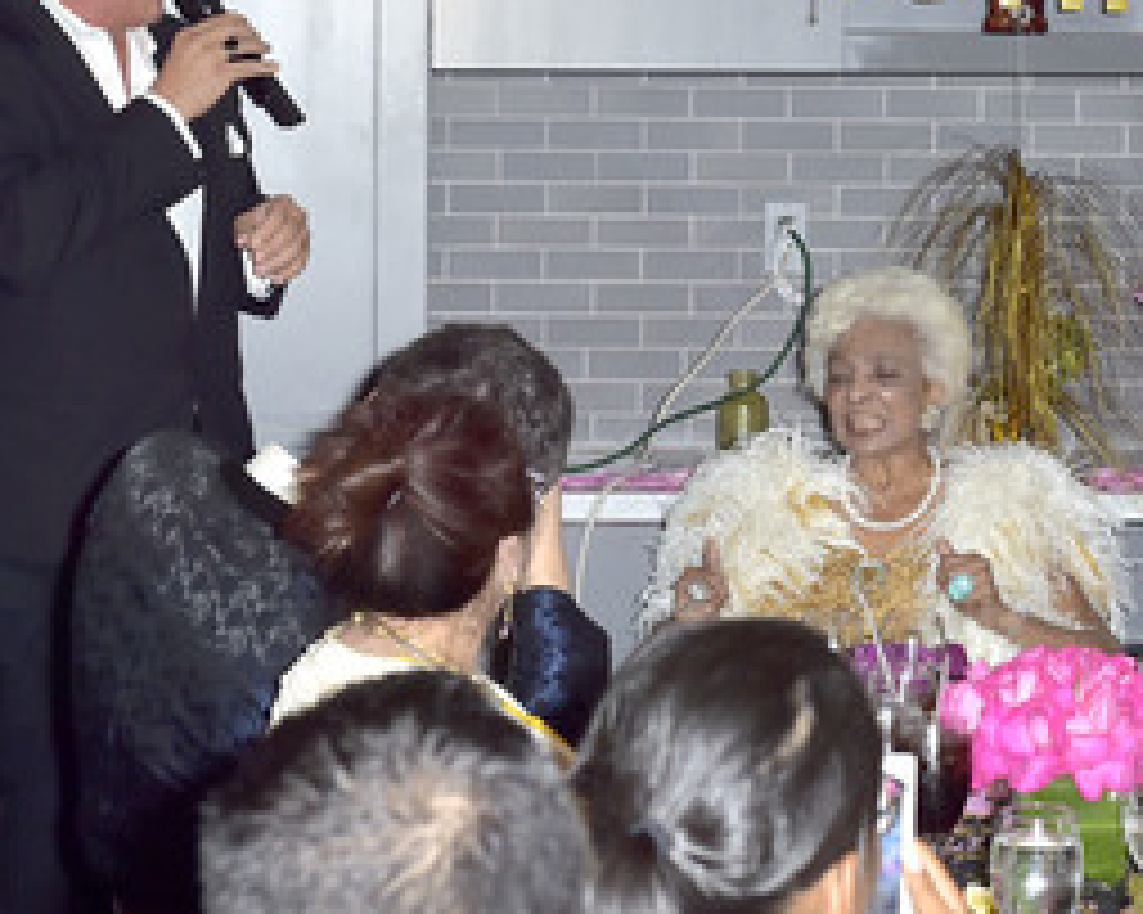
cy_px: 252
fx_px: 3483
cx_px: 860
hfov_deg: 18.5
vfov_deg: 14.9
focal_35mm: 103
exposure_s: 1/250
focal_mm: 62
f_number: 6.3
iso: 400
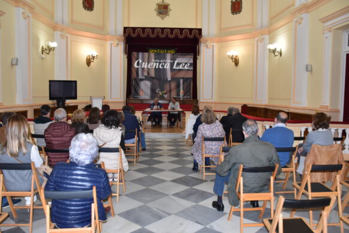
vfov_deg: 46.4
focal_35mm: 28
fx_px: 271
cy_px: 116
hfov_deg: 65.5
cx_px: 170
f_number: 4.5
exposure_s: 1/80
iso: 800
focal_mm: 18
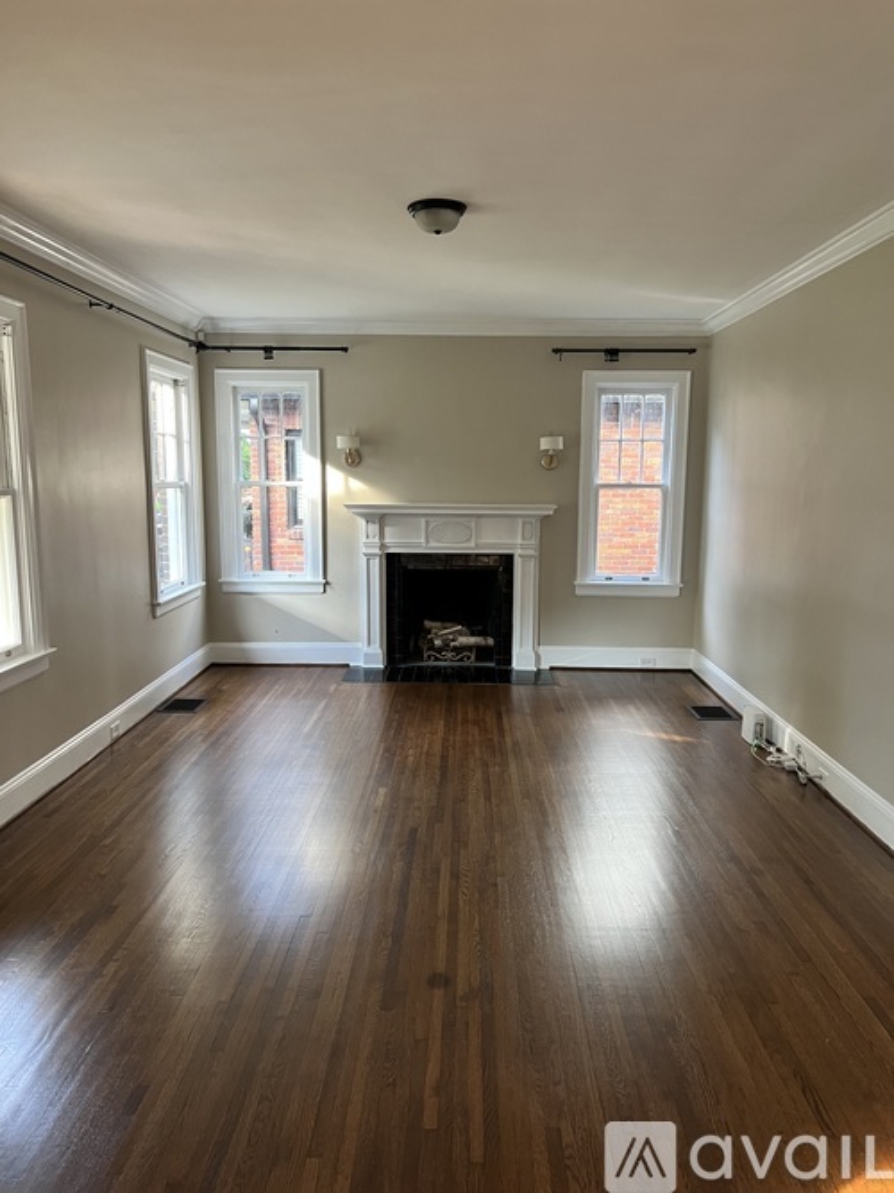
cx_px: 447
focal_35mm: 26
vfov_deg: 67.3
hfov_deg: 53.0
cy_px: 596
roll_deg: -0.4
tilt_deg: -8.9
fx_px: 896
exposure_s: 1/70
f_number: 1.5
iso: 125
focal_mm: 5.7
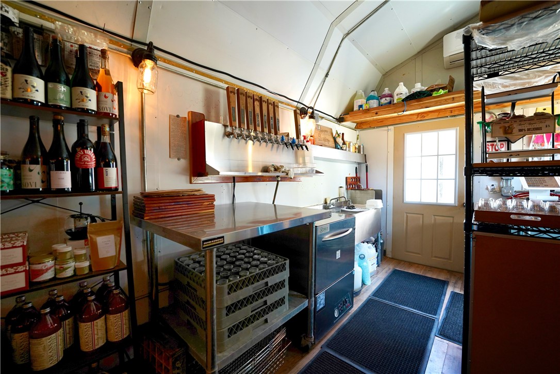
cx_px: 280
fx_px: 218
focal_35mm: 14
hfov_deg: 104.3
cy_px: 187
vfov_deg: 81.2
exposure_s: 1/160
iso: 1600
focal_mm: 14
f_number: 4
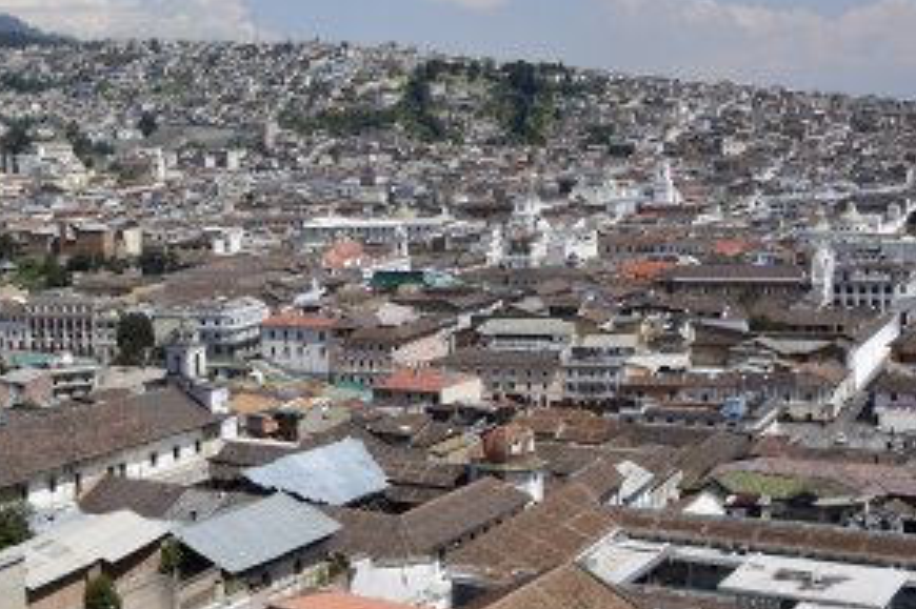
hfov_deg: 34.3
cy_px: 205
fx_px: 1449
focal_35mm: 57
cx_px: 218
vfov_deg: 23.6
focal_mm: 18
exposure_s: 1/320
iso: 100
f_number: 6.3
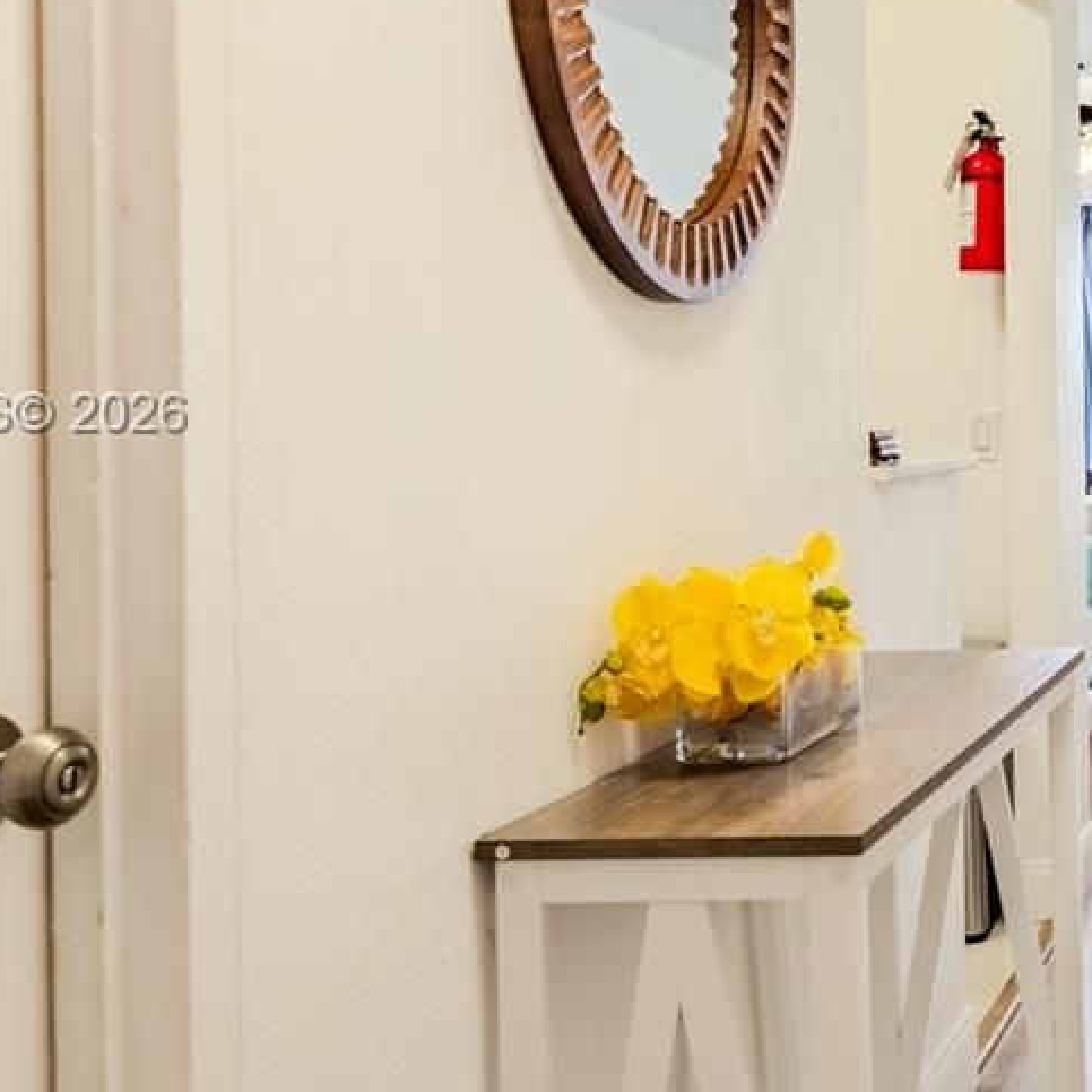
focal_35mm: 45
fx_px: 1606
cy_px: 416
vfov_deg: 37.3
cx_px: 1291
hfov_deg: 31.7
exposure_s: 1/2000
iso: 640
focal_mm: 16
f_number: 8
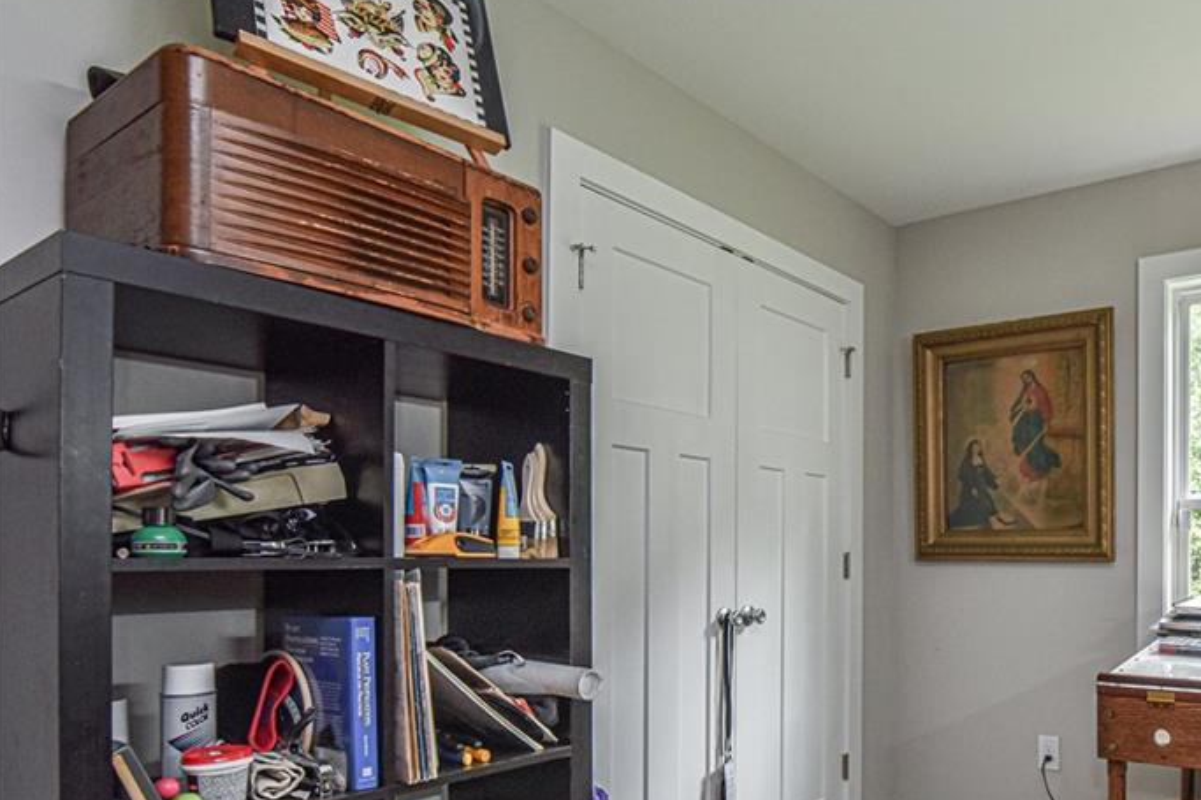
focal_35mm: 24
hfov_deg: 69.2
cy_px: 576
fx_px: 800
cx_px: 893
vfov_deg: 51.4
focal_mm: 16
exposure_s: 1/125
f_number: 7.1
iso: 1000
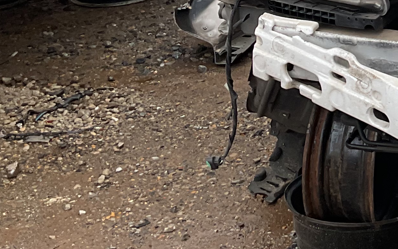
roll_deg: -0.1
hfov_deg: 19.0
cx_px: 536
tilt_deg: -8.9
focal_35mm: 100
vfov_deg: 12.5
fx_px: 1085
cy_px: -107
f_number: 1.8
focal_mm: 3
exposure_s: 1/635
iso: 16
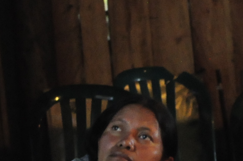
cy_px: 185
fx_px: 2022
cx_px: 339
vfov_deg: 4.6
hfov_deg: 6.8
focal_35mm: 300
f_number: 4.5
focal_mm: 70
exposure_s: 1/15
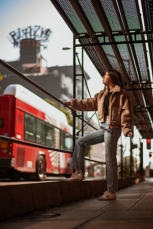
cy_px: 114
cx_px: 76
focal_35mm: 58
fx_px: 370
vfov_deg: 34.5
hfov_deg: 23.4
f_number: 1.4
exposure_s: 1/1250
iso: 50
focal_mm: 58
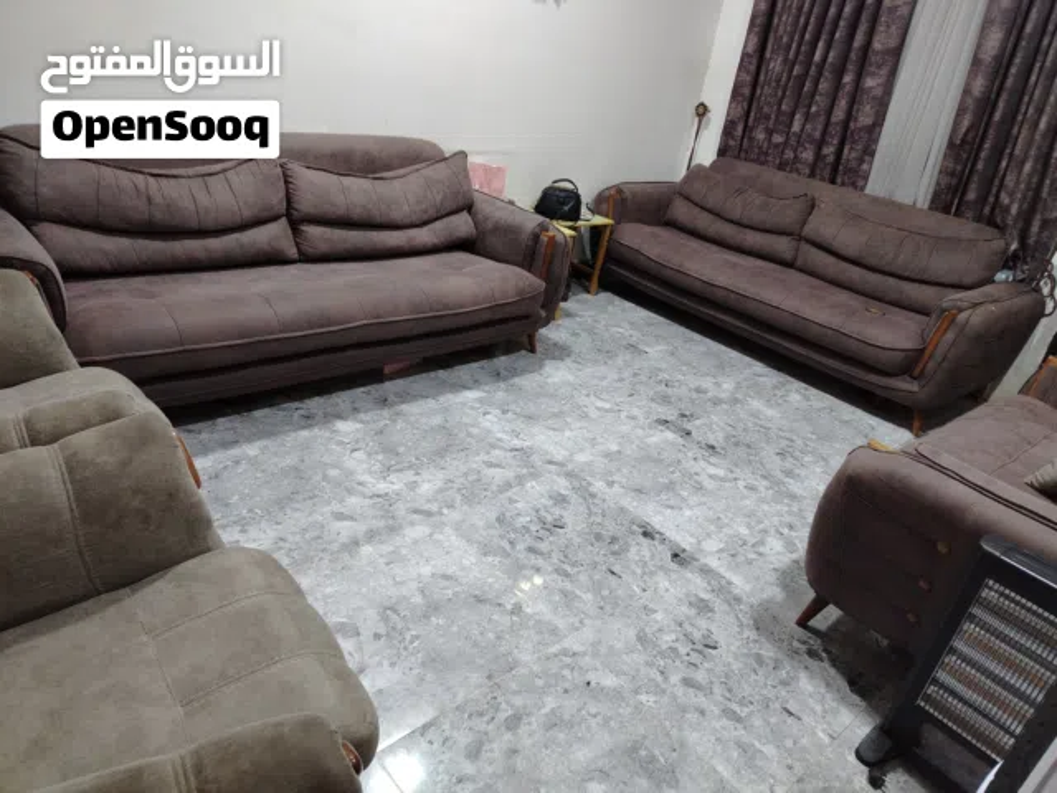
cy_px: 396
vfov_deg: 56.8
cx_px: 528
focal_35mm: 24
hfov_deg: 71.6
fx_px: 733
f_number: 1.75
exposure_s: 1/33.3
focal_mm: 5.25
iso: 1066
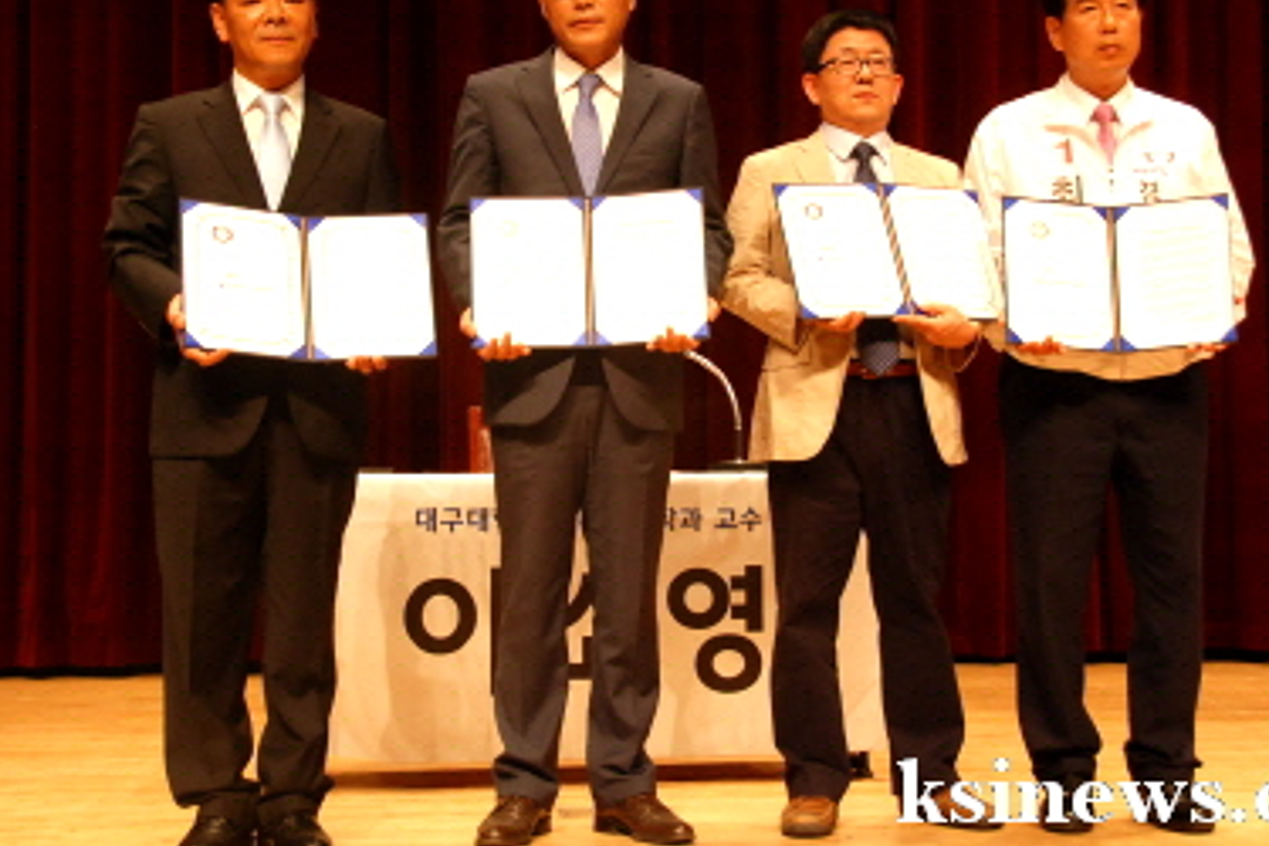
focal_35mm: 64
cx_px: 700
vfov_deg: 21.2
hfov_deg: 31.4
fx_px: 2256
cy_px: 335
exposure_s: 1/100
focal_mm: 32
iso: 800
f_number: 5.6
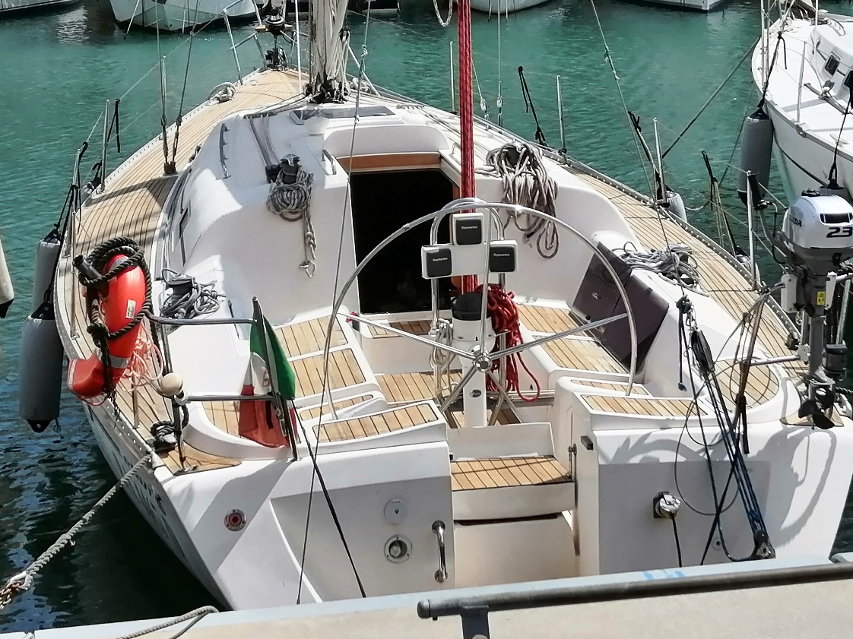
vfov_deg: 18.9
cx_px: 398
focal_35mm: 78
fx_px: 1922
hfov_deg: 25.0
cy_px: 269
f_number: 1.8
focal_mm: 3.96
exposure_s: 1/2985
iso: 50
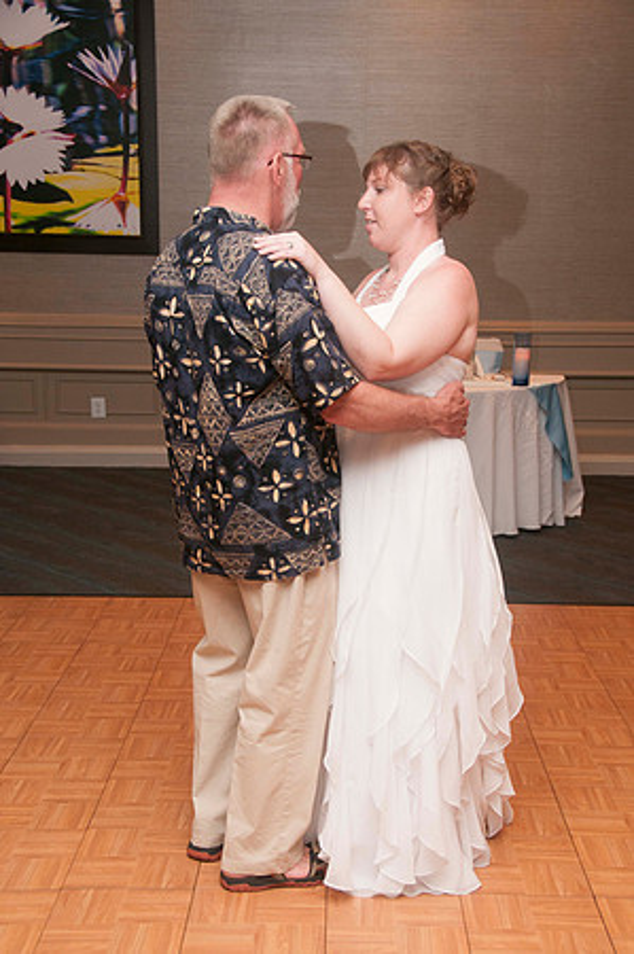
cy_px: 477
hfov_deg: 28.0
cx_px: 317
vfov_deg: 41.2
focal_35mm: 48
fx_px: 1271
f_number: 5.6
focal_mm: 32
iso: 400
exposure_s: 1/60
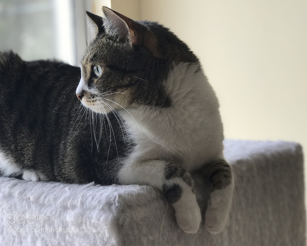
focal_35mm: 60
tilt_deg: -3.1
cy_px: 122
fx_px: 545
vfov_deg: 25.4
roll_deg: +3.2
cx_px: 161
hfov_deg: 31.4
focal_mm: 6.6
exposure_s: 1/60
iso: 64
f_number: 2.8
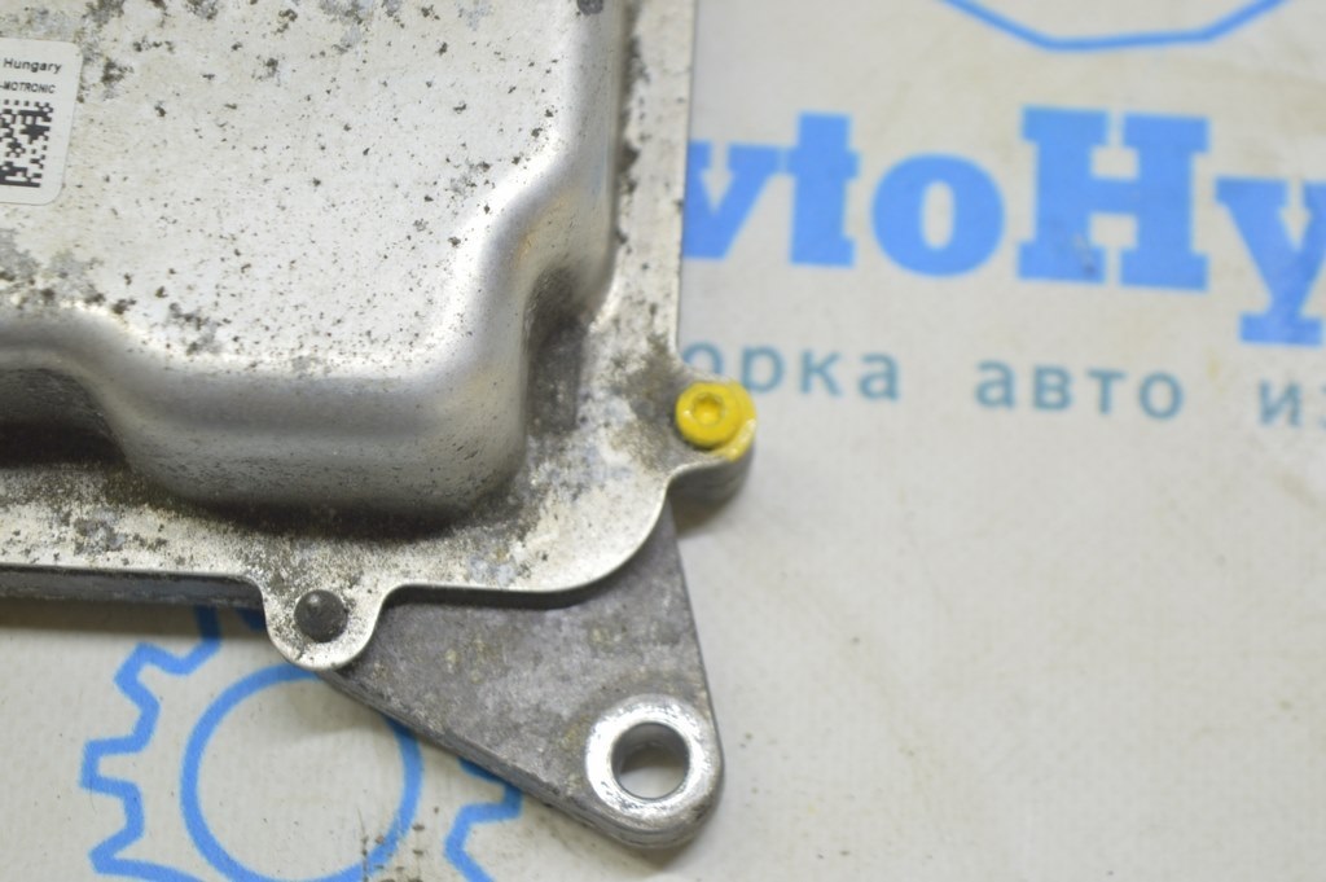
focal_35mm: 82
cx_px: 663
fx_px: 3036
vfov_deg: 16.5
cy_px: 441
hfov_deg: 24.6
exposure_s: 1/20
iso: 400
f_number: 5.6
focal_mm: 55
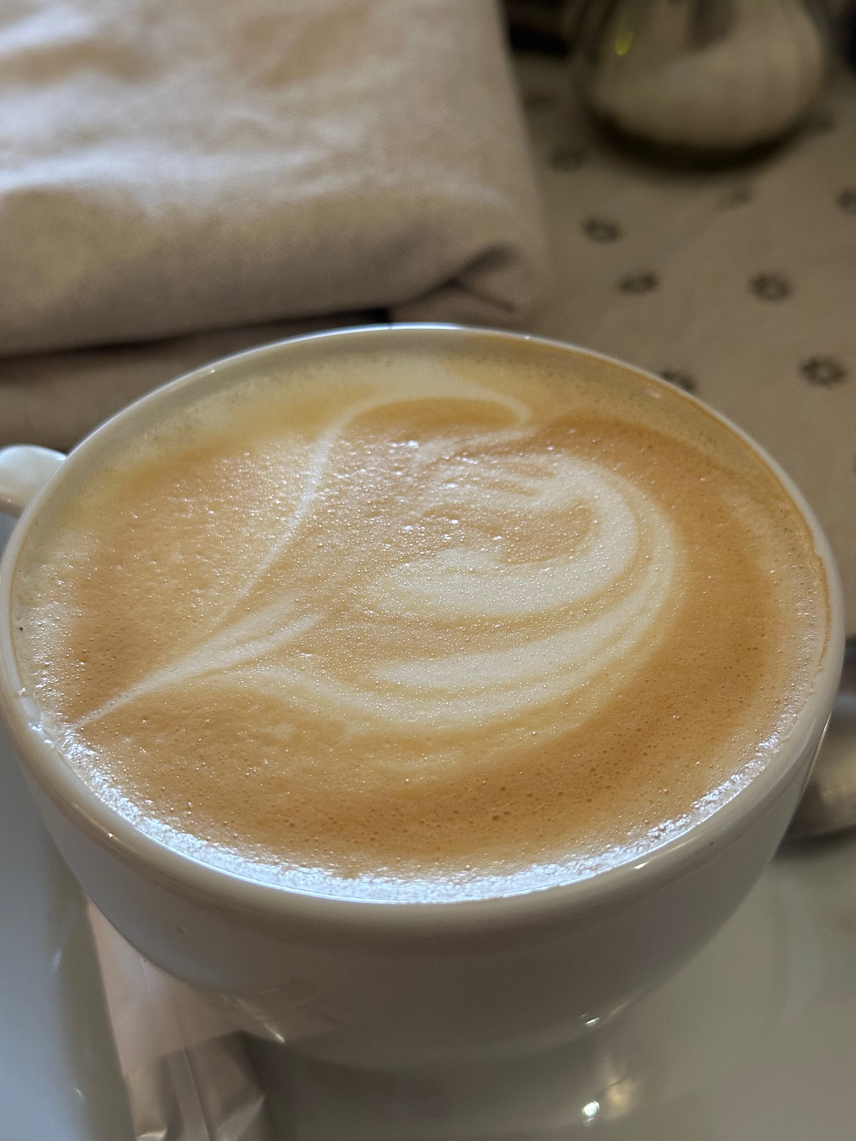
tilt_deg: -41.0
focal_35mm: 48
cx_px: 428
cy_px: 570
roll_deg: +2.2
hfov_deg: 30.3
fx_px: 1583
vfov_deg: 39.7
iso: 320
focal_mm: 6.86
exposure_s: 1/33
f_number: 1.78
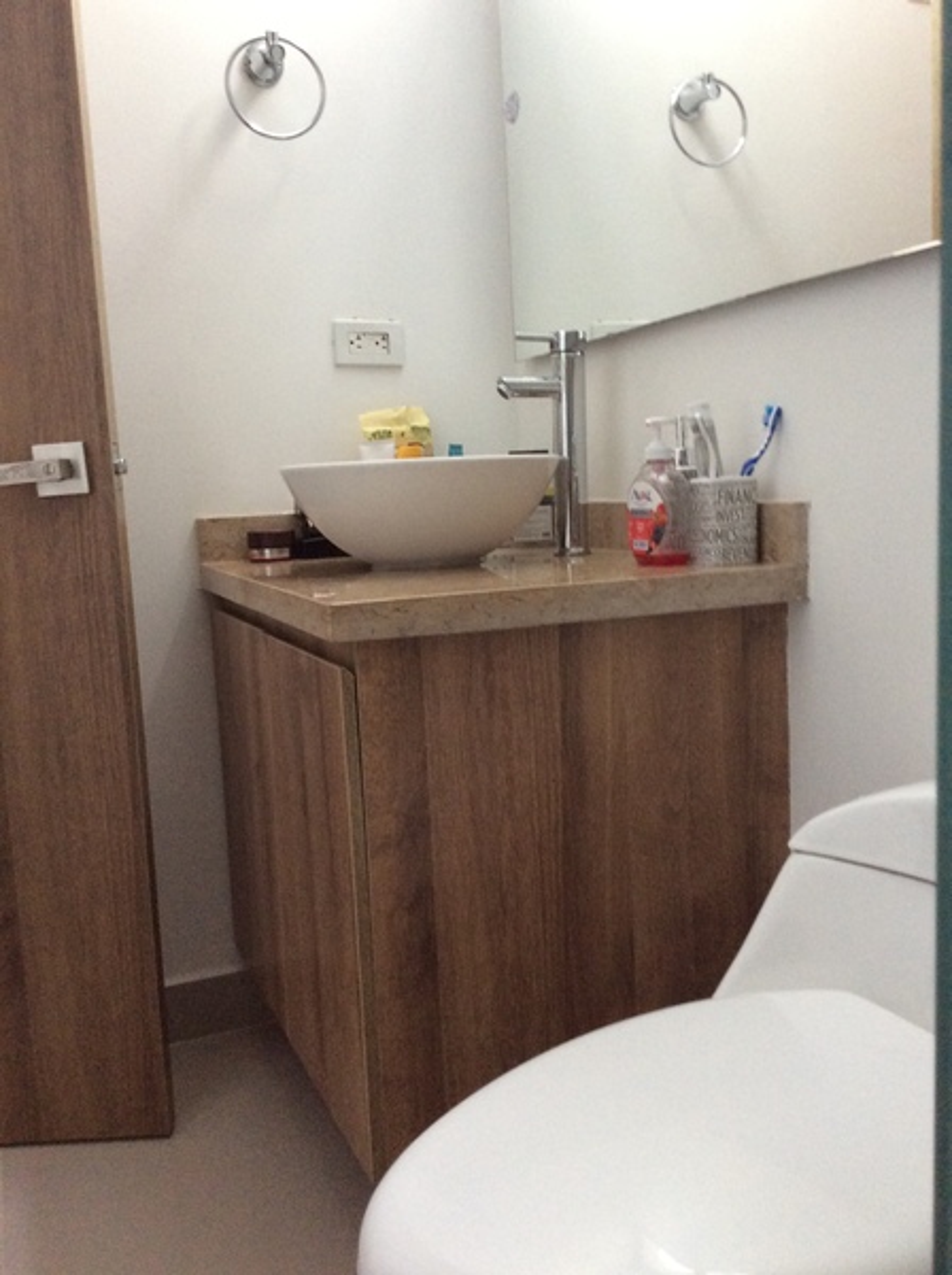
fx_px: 1177
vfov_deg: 56.9
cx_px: 476
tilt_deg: -7.1
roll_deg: +2.3
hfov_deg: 44.0
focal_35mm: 32
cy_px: 638
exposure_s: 1/24
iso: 200
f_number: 2.4
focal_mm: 3.3
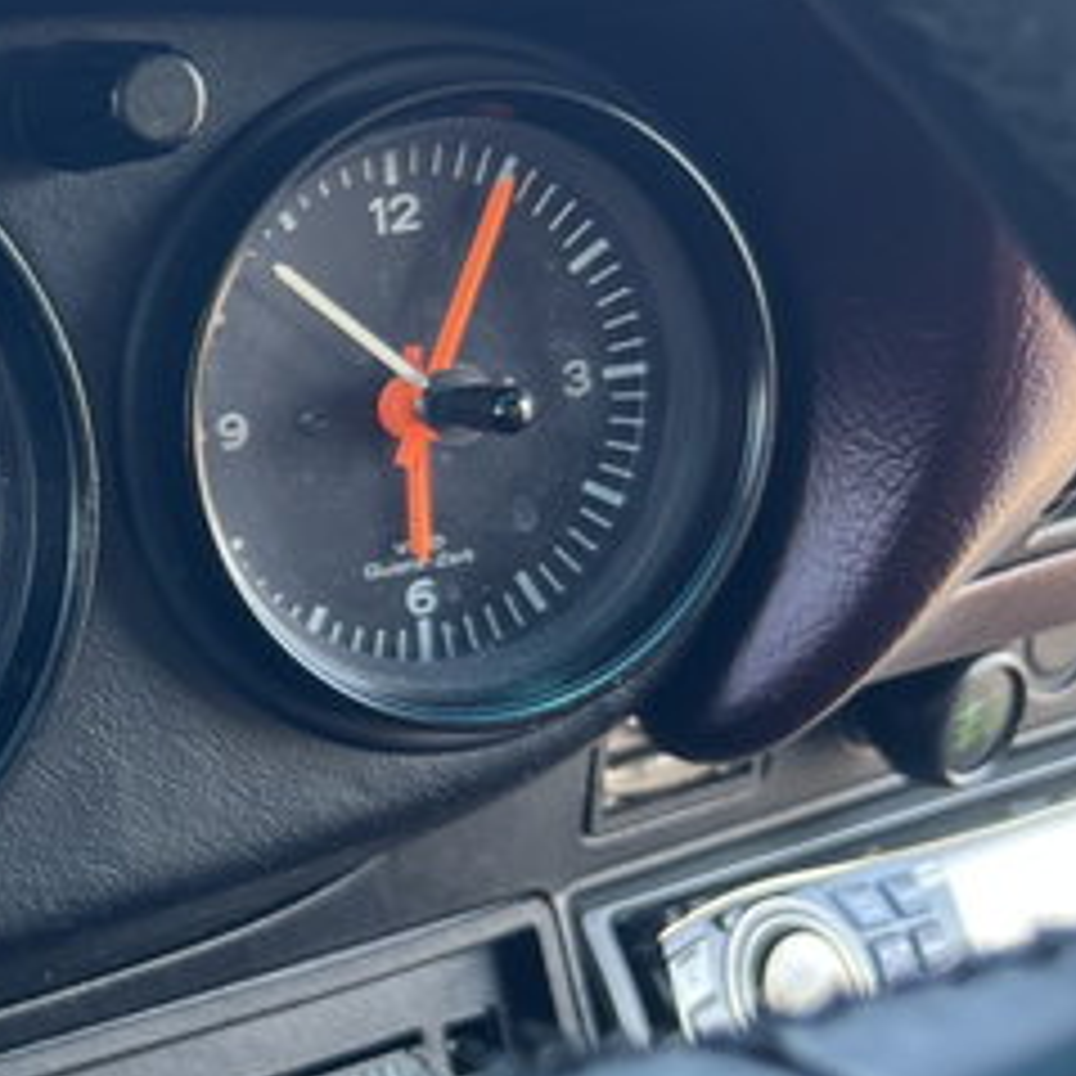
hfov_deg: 20.7
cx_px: -423
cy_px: 513
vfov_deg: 23.4
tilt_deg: -12.5
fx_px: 2602
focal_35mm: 74
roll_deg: +4.1
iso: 80
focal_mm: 5.7
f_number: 1.5
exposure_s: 1/121
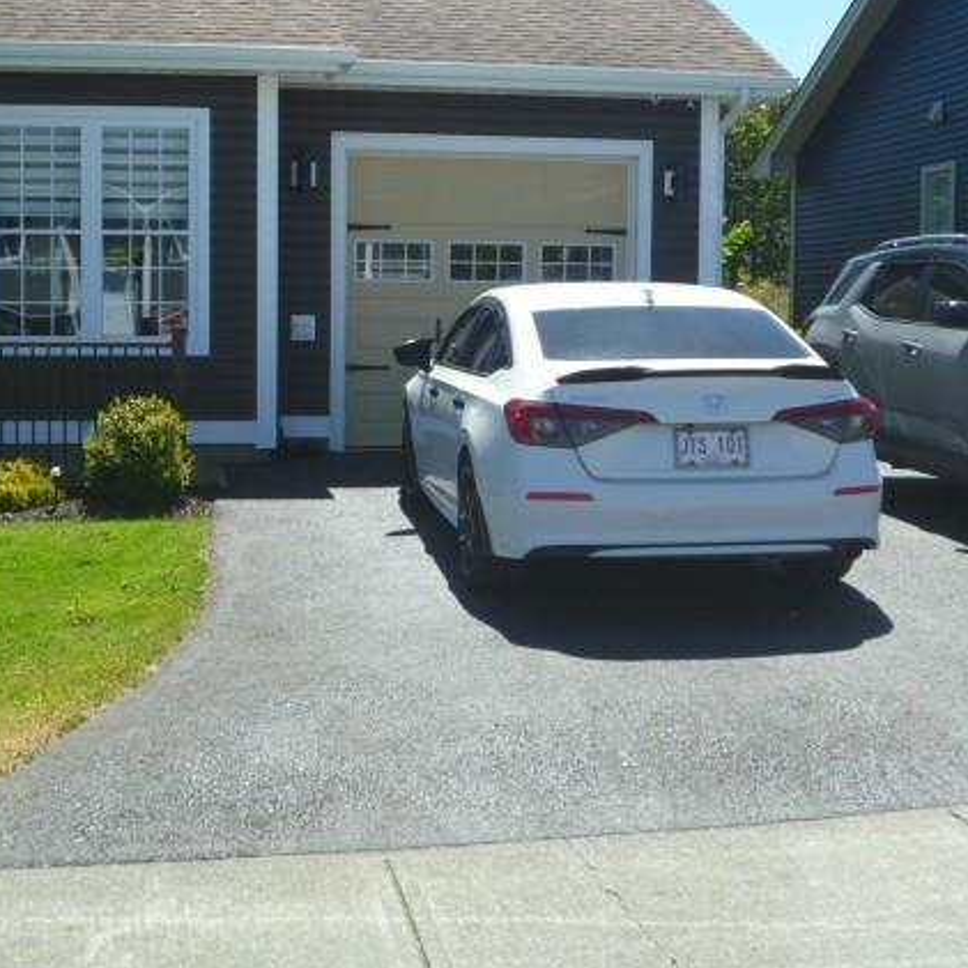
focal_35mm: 47
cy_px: 423
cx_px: 382
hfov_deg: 35.9
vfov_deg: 36.0
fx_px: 1487
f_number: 4.5
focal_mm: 6.3
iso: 80
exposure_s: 1/250
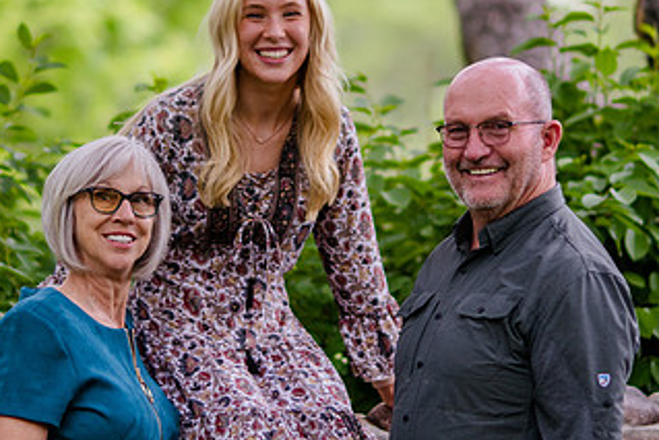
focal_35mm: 233
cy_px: 167
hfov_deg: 8.8
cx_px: 266
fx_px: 4267
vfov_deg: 5.9
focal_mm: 105
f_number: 2
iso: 200
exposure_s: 1/160
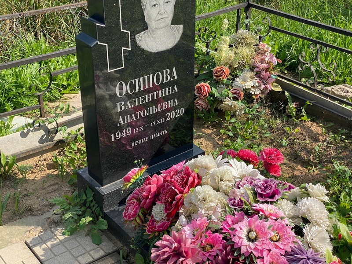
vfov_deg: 28.0
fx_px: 529
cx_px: 176
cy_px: 132
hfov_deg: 36.8
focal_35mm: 52
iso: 20
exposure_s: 1/799
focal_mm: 6
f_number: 2
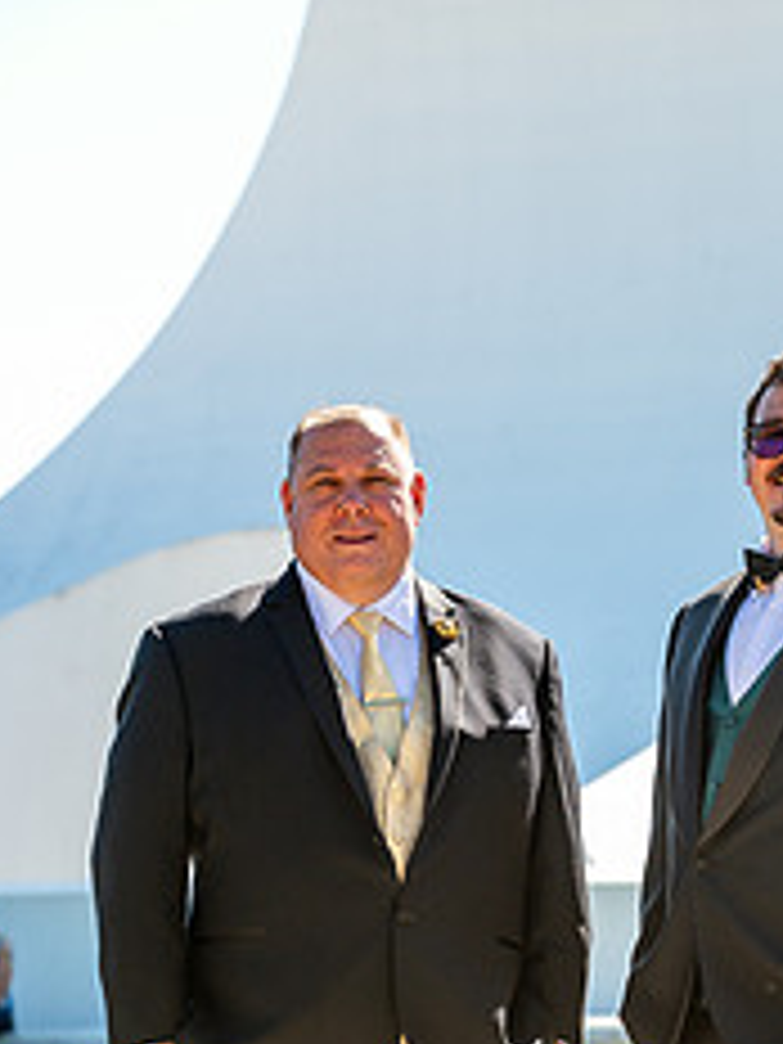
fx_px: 5911
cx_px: 508
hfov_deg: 7.6
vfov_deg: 10.0
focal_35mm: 196
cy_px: 932
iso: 400
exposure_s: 1/800
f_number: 5.6
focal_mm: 105
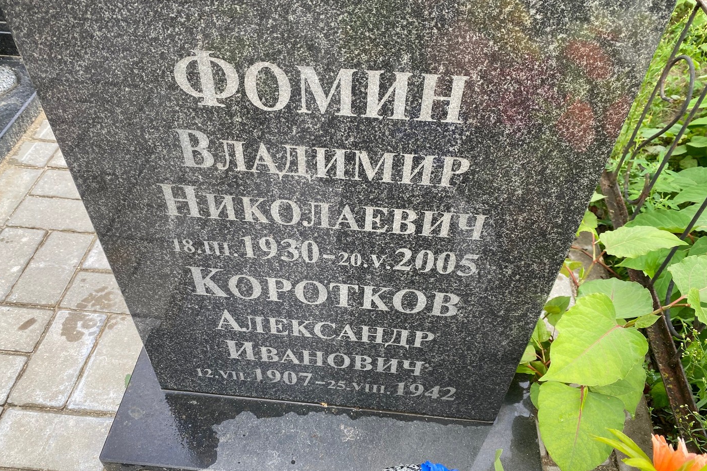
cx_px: 347
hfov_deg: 65.5
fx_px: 550
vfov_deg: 46.3
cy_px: 257
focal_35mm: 28
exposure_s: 1/335
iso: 32
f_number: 1.8
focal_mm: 4.25
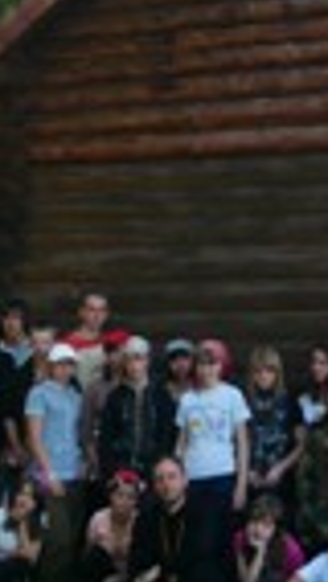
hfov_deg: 12.6
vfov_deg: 21.5
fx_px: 1483
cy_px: 4
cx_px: 254
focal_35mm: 96
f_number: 2.8
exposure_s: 1/400
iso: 100
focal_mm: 4.6
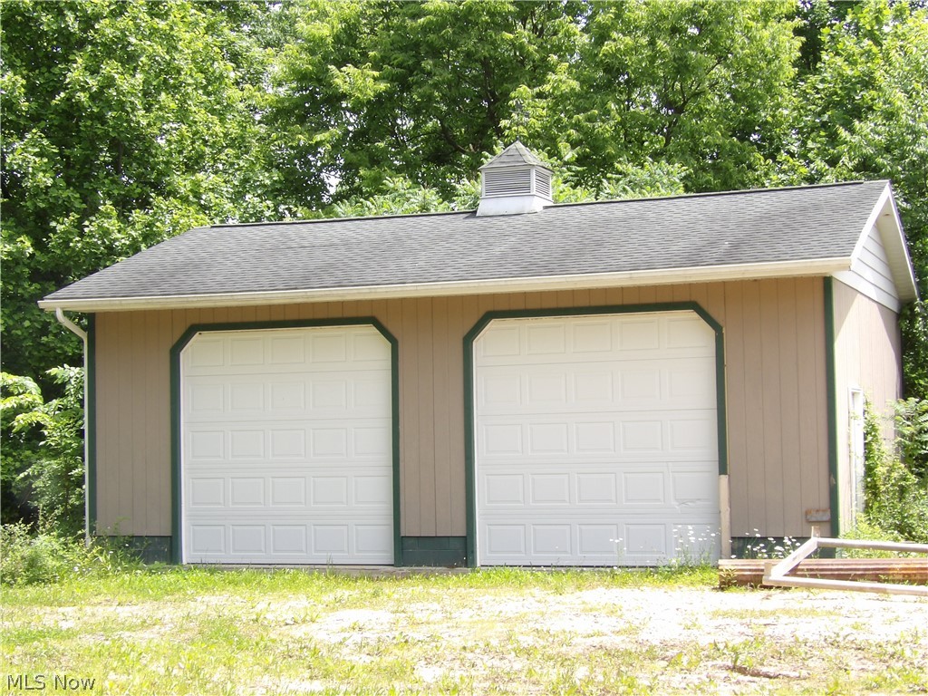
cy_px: 348
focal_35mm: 62
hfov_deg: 31.2
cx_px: 464
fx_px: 1662
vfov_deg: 23.7
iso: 100
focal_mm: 11.1
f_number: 8
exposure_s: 1/60
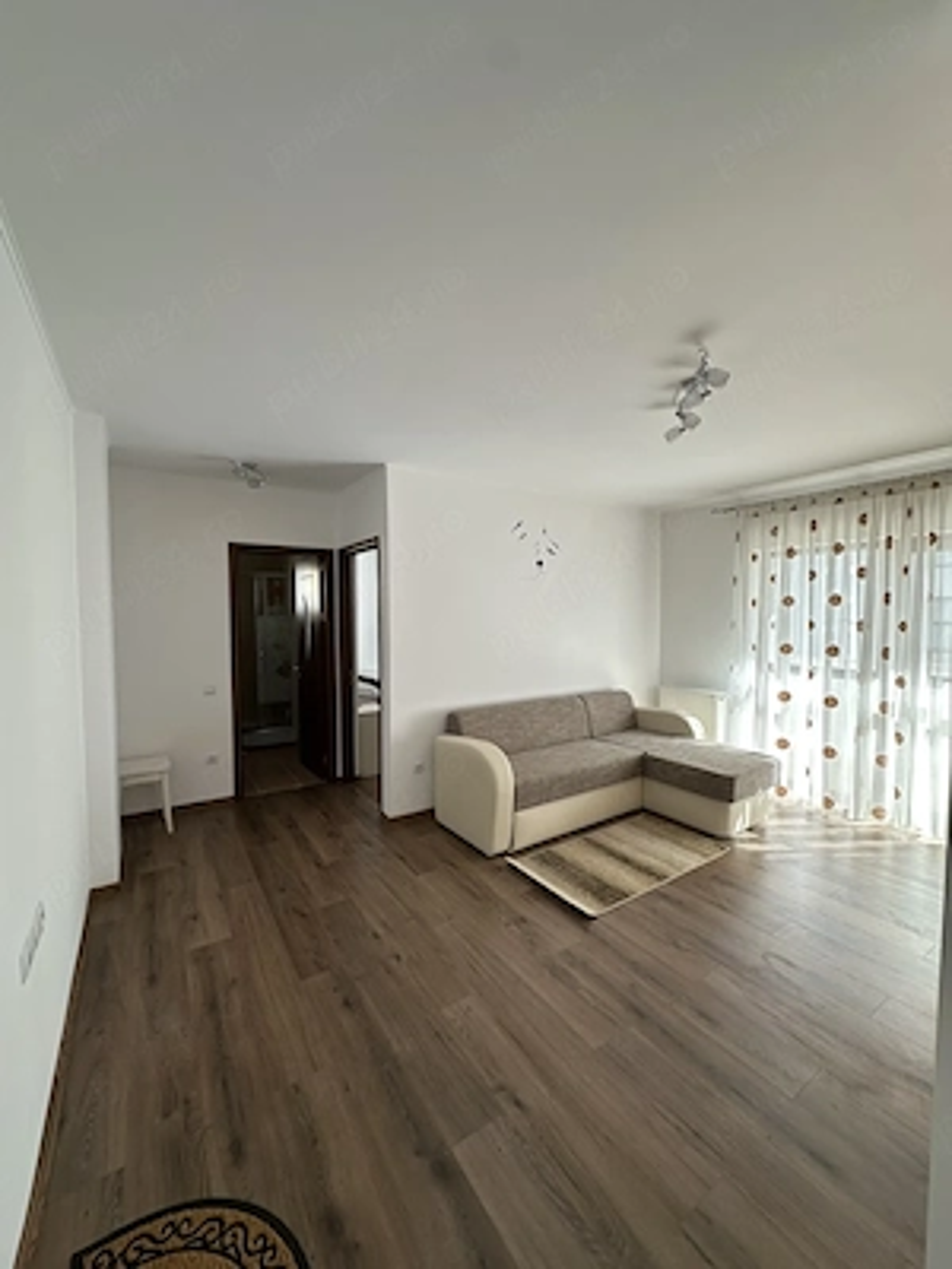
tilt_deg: -1.7
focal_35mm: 14
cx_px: 476
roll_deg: -0.2
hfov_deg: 85.7
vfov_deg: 102.1
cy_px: 634
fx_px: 513
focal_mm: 2.22
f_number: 2.2
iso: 40
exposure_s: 1/99
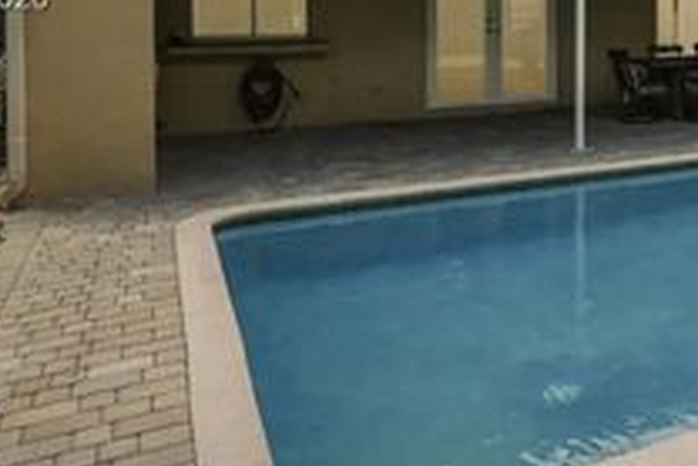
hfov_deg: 39.7
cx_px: 705
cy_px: 0
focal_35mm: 43
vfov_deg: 29.2
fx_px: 834
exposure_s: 1/200
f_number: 7.1
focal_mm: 14
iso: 100
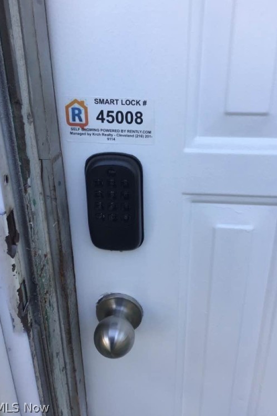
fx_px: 381
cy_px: 204
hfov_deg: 39.9
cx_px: 151
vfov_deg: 57.2
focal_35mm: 33
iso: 25
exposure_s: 1/120
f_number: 2.4
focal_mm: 3.3
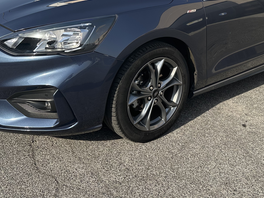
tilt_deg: -10.9
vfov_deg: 34.7
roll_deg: -1.8
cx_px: 150
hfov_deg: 46.7
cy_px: 35
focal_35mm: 40
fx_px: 305
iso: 80
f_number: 1.78
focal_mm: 6.86
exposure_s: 1/3155
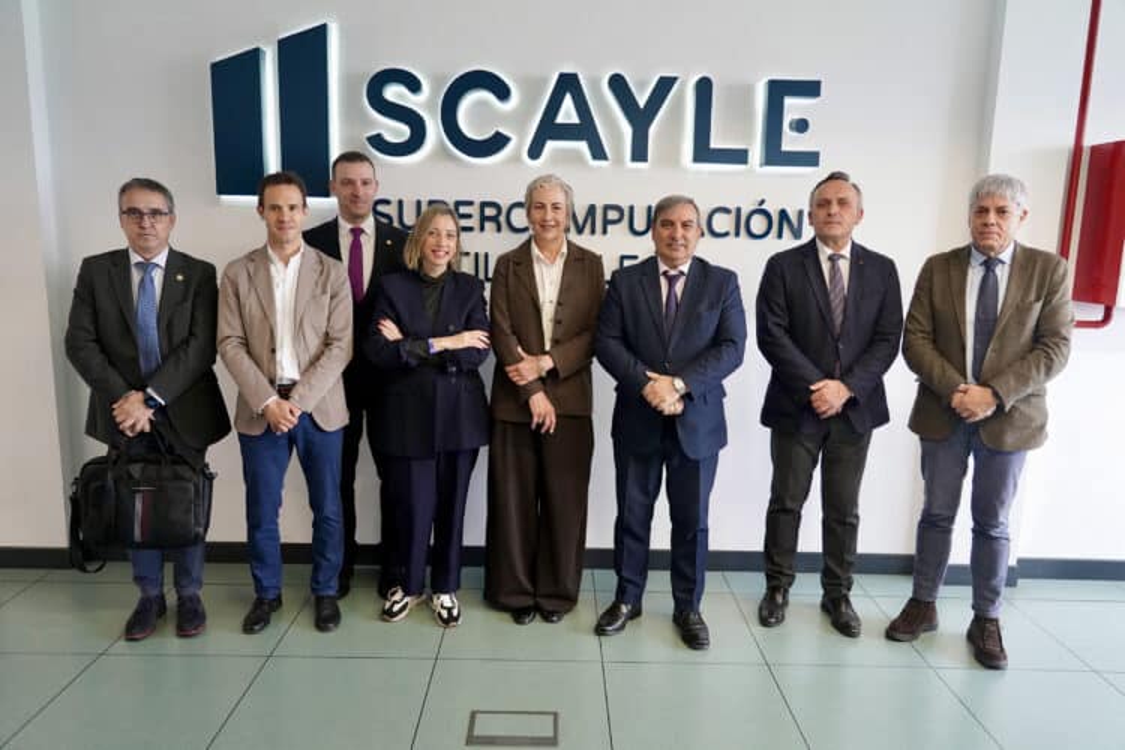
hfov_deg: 71.5
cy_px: 375
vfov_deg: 51.3
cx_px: 562
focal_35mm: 25
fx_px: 781
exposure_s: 1/160
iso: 4000
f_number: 4
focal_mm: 25
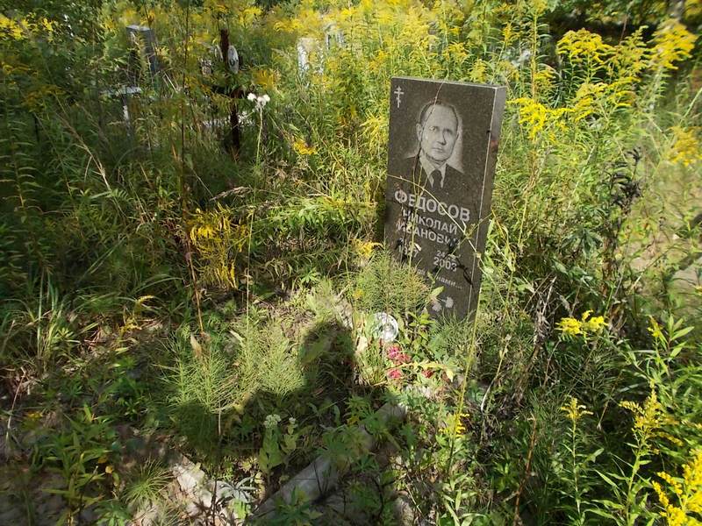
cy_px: 263
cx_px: 351
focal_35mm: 26
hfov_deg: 67.3
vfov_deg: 53.1
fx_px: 527
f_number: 3.2
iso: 80
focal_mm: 4.6
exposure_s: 1/400
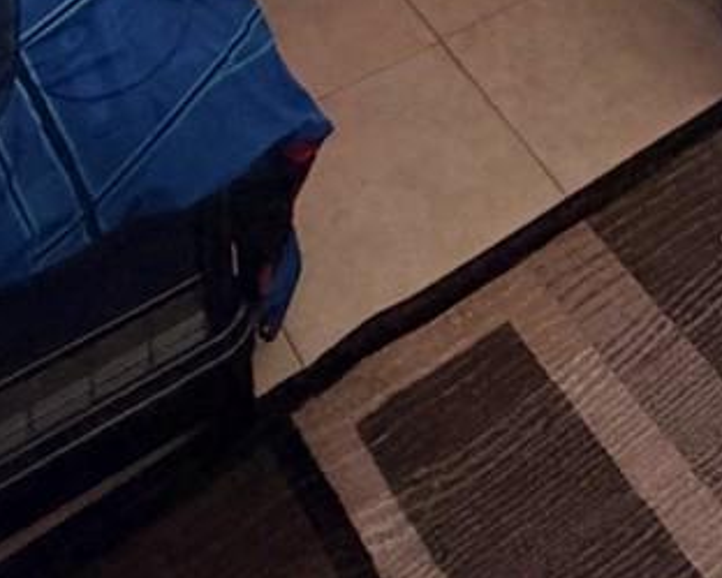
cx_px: 620
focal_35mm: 70
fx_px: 1497
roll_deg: -3.0
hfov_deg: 26.4
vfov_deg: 15.3
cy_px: -712
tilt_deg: -14.6
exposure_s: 1/60
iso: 250
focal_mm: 2.22
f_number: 2.2
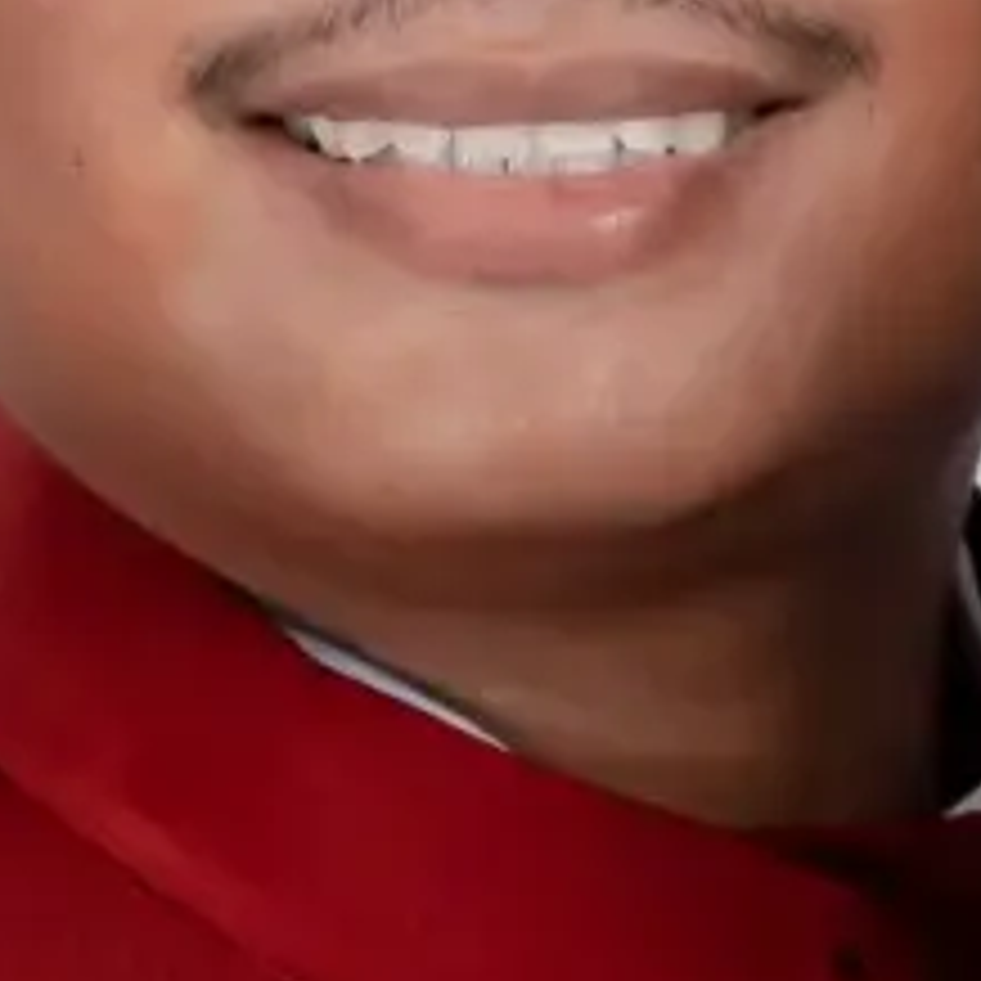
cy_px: 878
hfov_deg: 3.5
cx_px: 1316
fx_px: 15999
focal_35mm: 499
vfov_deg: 3.5
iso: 640
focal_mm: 50
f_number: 5
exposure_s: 1/125
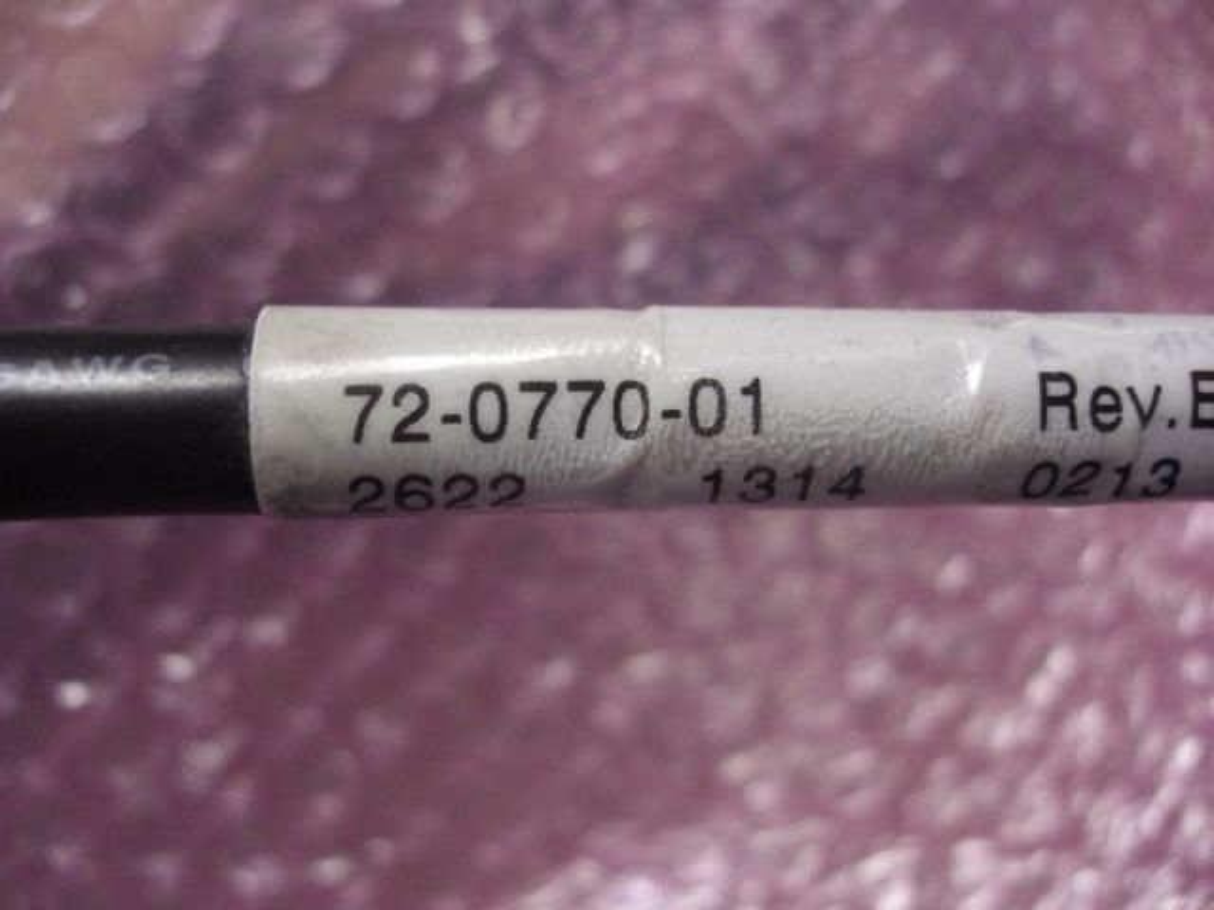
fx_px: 1333
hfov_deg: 49.0
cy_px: 455
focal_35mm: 38
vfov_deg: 37.7
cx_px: 607
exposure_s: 1/60
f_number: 3.1
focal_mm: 6.3
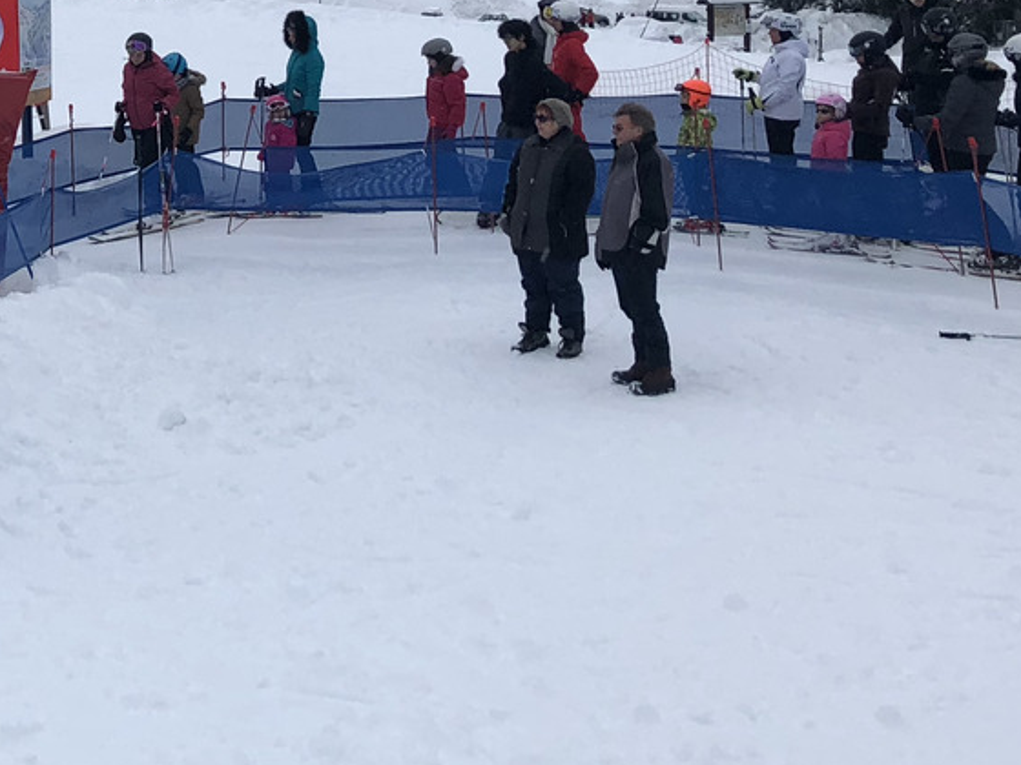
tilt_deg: +1.0
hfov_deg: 22.2
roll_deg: +1.2
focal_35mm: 80
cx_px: -266
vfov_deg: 17.7
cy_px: -113
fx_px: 2360
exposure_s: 1/363
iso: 20
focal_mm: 4
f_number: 1.8
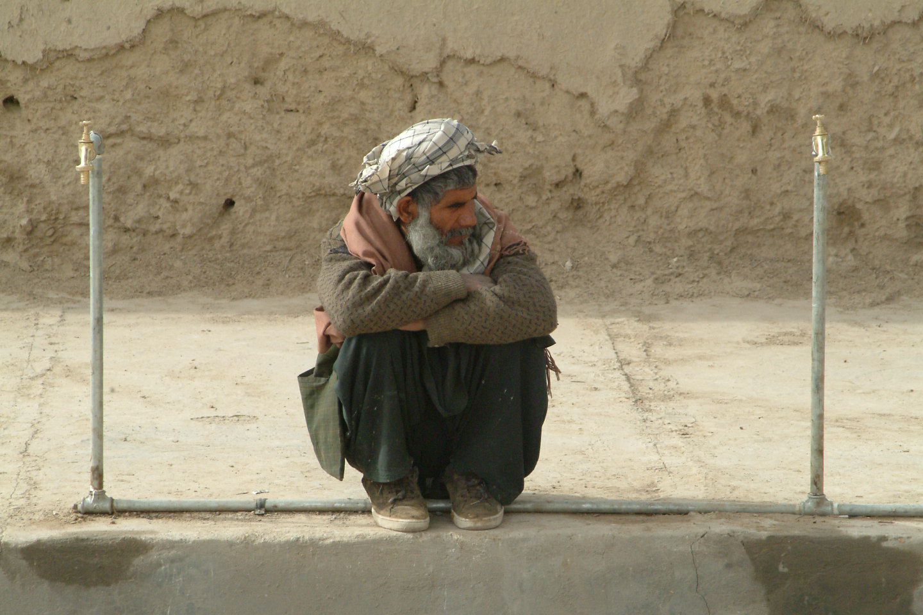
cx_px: 462
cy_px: 308
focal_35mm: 153
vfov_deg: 9.0
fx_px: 3922
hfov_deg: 13.4
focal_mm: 102
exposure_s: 1/1500
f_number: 9.5
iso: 1600
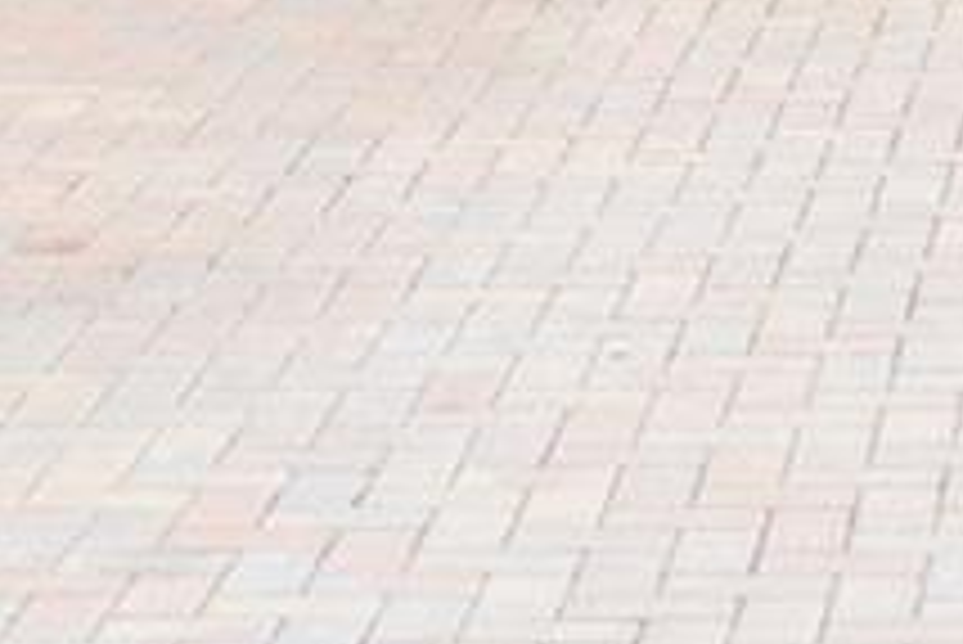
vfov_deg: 5.8
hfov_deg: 8.9
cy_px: -1135
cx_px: 1575
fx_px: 5996
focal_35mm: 224
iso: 100
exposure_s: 1/160
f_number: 10
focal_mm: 20
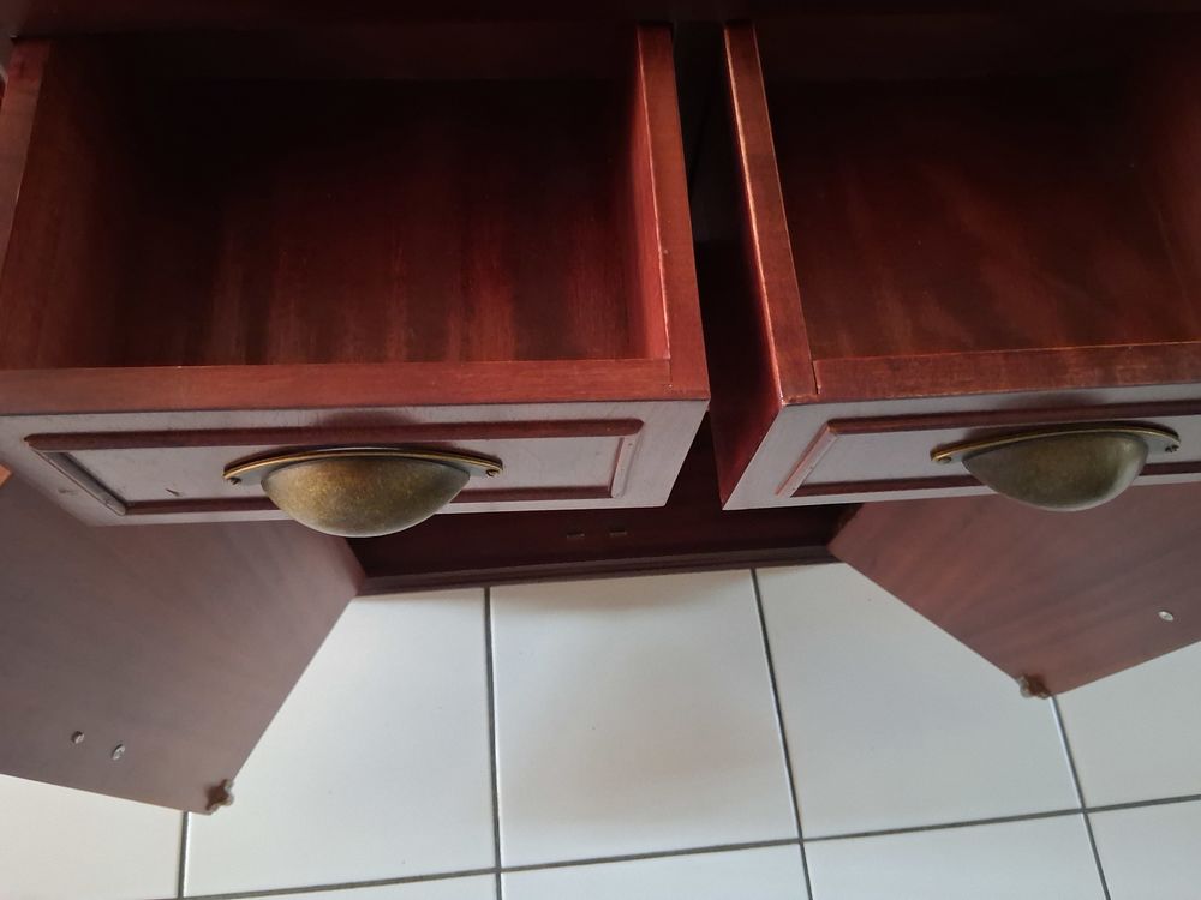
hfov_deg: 67.3
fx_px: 902
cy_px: 450
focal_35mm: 26
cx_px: 600
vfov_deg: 53.1
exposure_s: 1/25
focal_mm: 3.98
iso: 800
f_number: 1.8
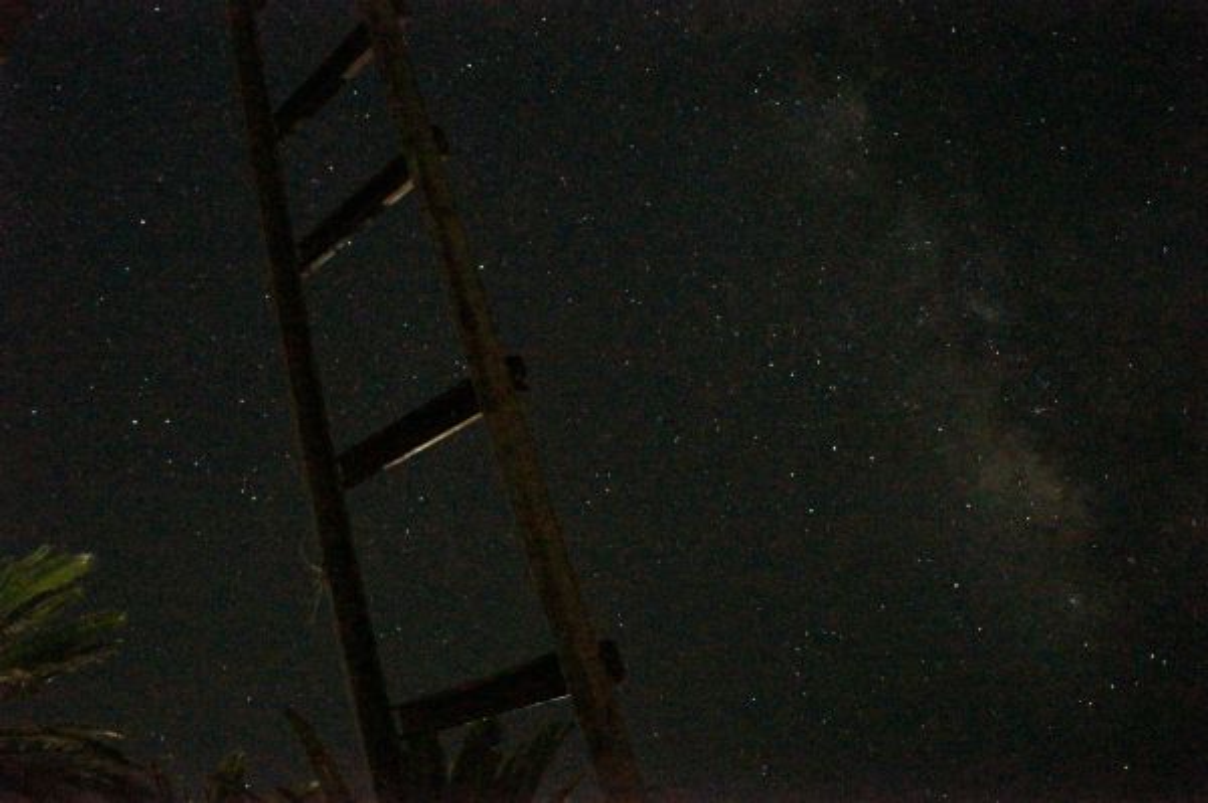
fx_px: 905
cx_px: 604
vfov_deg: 47.9
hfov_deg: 67.4
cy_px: 402
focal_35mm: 27
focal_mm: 18
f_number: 5.6
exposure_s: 10
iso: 12800
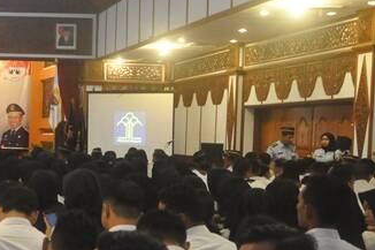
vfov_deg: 17.6
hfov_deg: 23.8
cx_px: -83
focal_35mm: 77
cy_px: 151
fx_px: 804
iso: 3200
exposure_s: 1/100
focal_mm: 21
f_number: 3.8
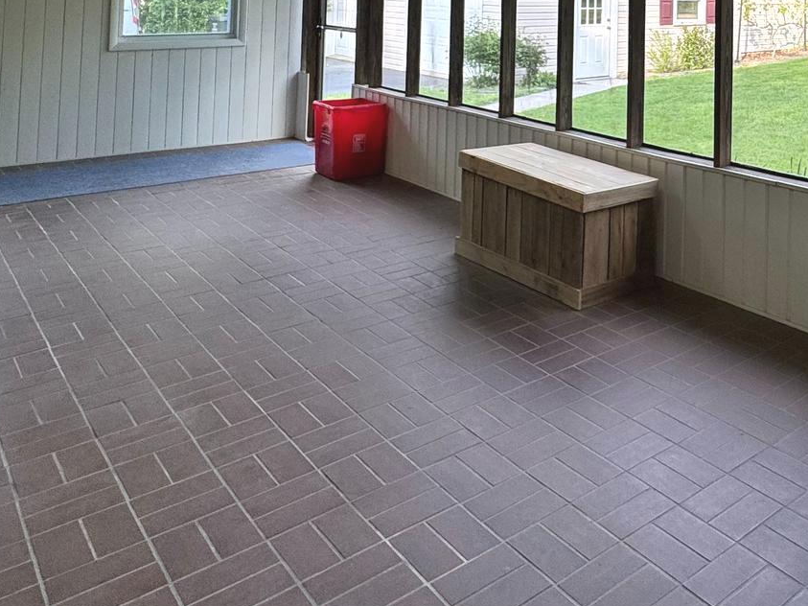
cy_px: -40
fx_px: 794
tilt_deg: +1.7
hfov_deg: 49.8
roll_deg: -1.4
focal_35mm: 34
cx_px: 680
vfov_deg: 36.2
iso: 40
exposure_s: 1/162
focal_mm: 2.22
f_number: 2.2
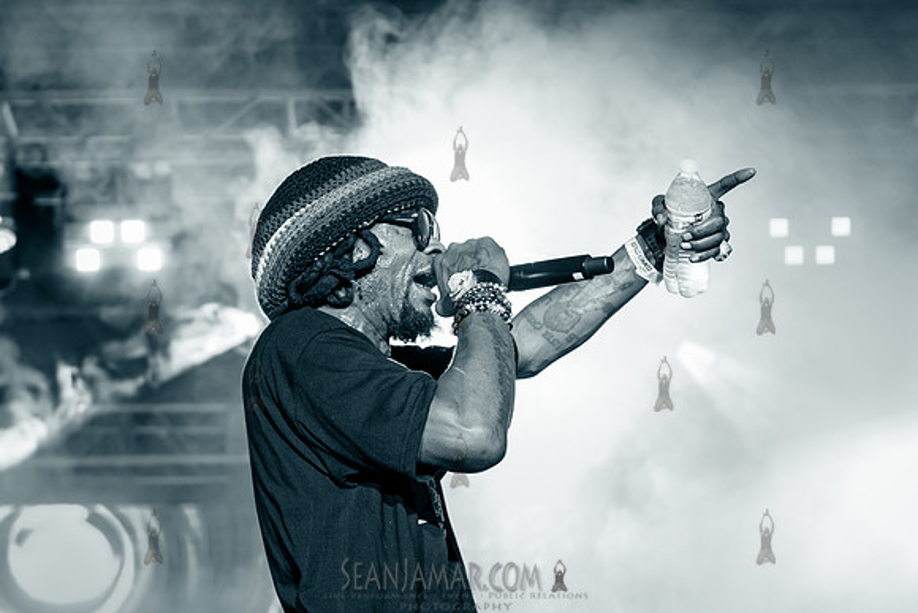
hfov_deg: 21.6
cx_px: 421
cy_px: 348
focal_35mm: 94
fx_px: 2402
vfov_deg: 14.5
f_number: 4
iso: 5000
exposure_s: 1/400
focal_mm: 66
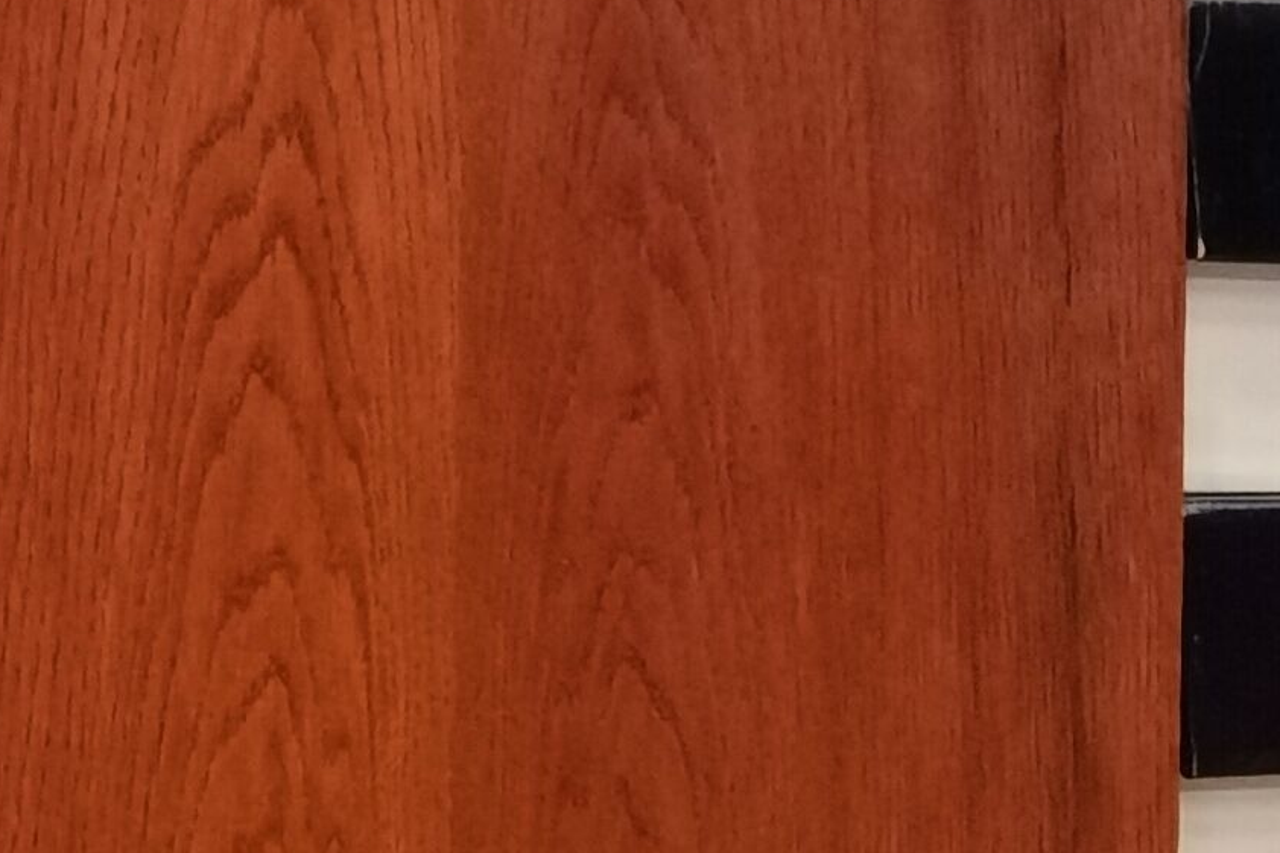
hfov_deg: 12.0
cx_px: -702
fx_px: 5758
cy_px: 877
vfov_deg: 8.4
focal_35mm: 162
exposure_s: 1/25
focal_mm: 6.71
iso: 500
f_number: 1.9
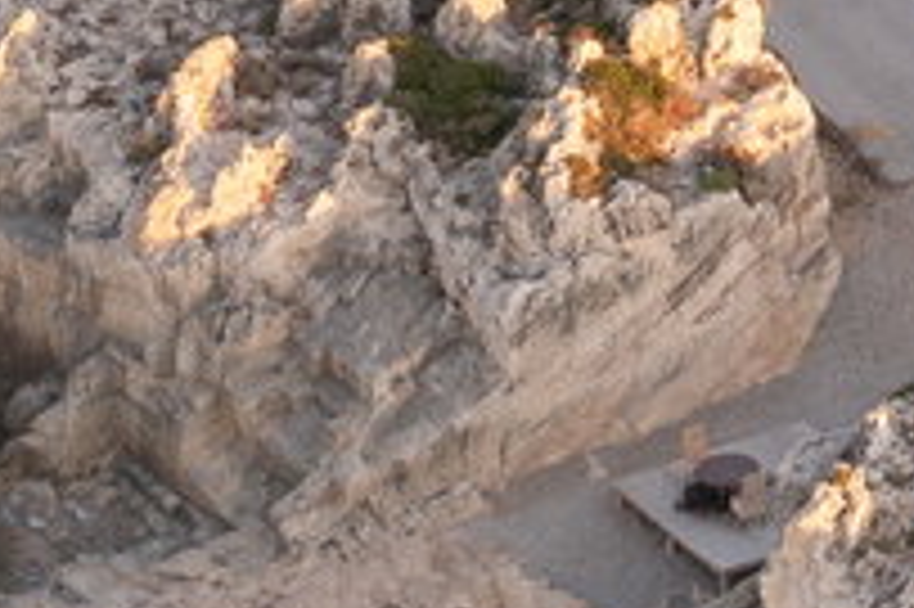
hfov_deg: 9.0
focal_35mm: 221
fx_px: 5606
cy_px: -1288
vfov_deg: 5.7
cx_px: 1558
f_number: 3.2
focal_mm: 10.26
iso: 100
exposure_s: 1/100
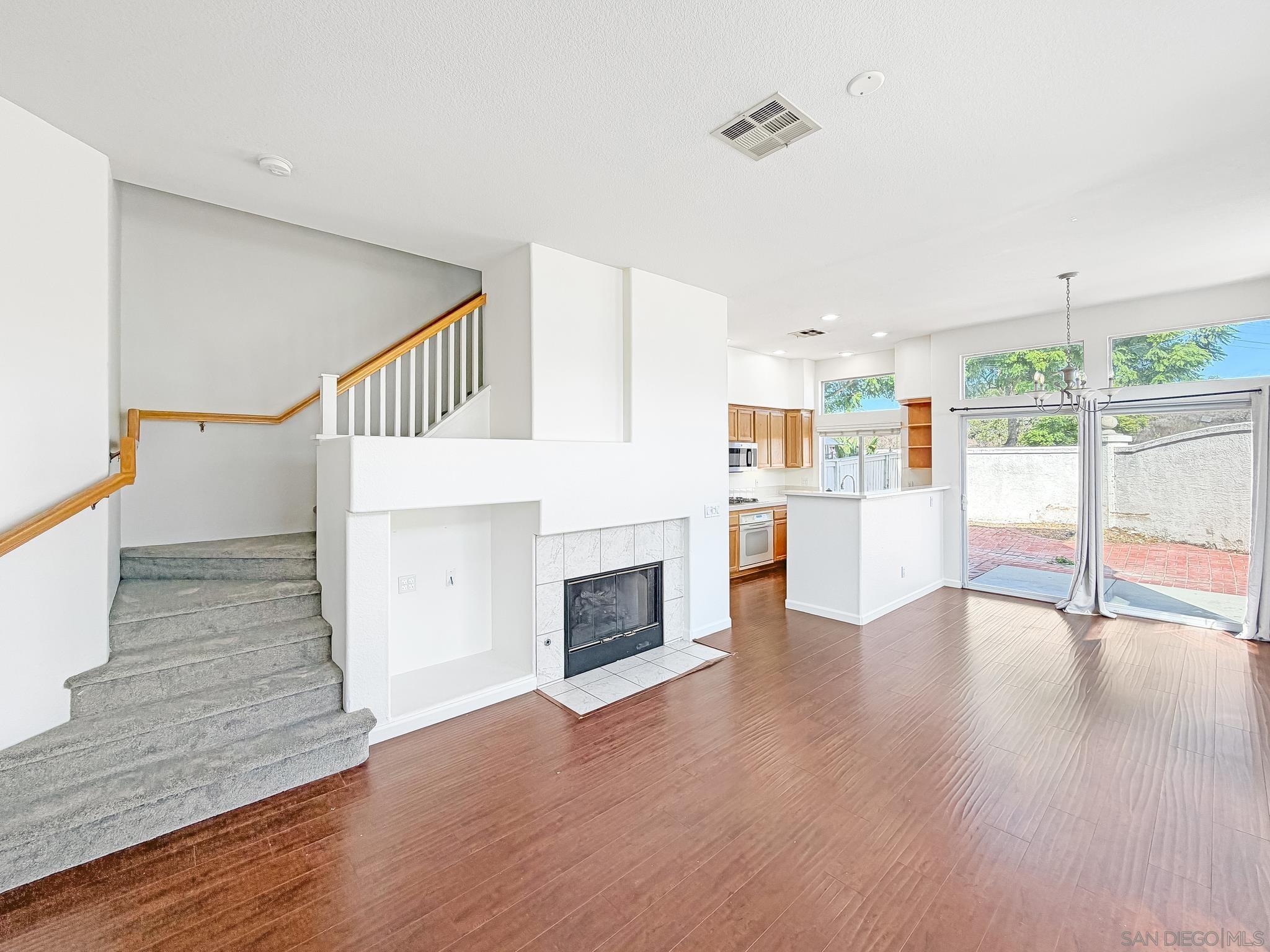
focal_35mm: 14
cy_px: 476
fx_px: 514
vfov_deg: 85.7
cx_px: 635
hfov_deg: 102.1
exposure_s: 1/120
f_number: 2.2
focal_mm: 2.22
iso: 40
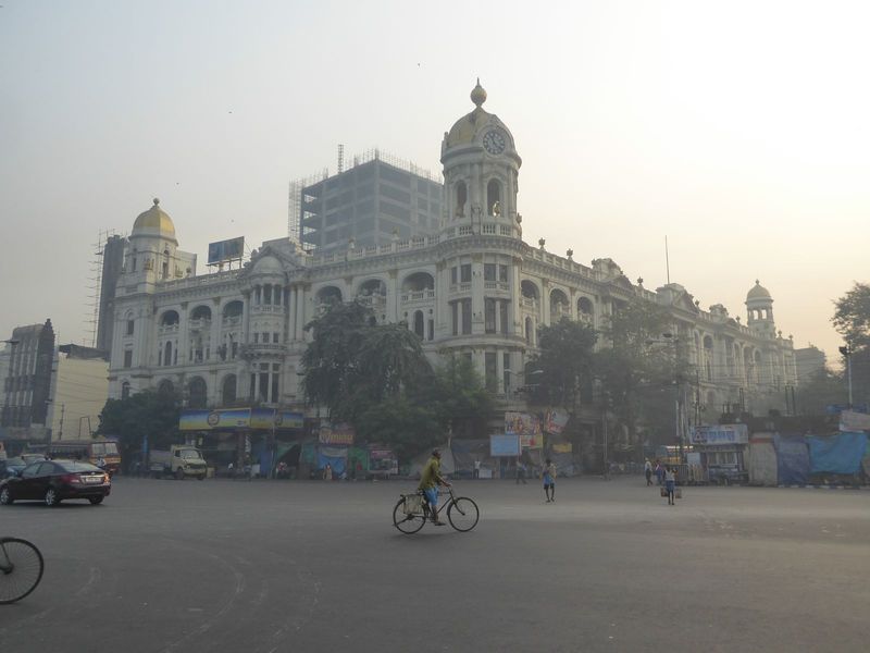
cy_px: 326
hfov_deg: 61.7
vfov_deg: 48.2
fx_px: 729
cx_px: 435
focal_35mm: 29
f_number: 3.5
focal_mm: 5
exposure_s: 1/400
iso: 125
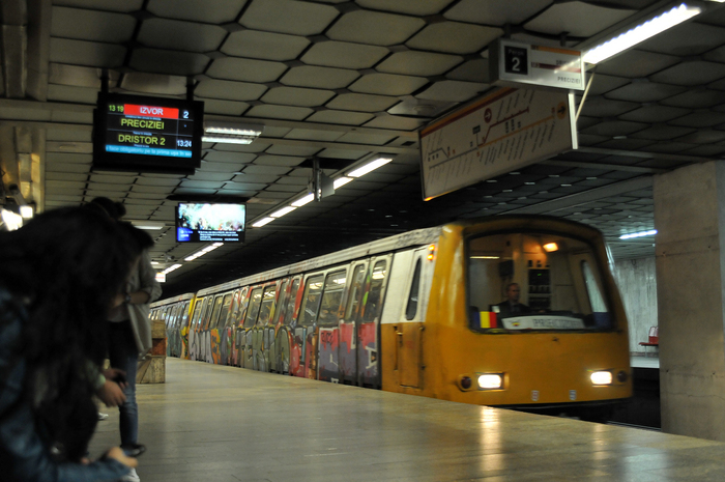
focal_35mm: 40
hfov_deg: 48.0
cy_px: 241
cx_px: 362
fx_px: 815
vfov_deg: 32.9
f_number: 3.5
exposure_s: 1/60
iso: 1250
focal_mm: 27
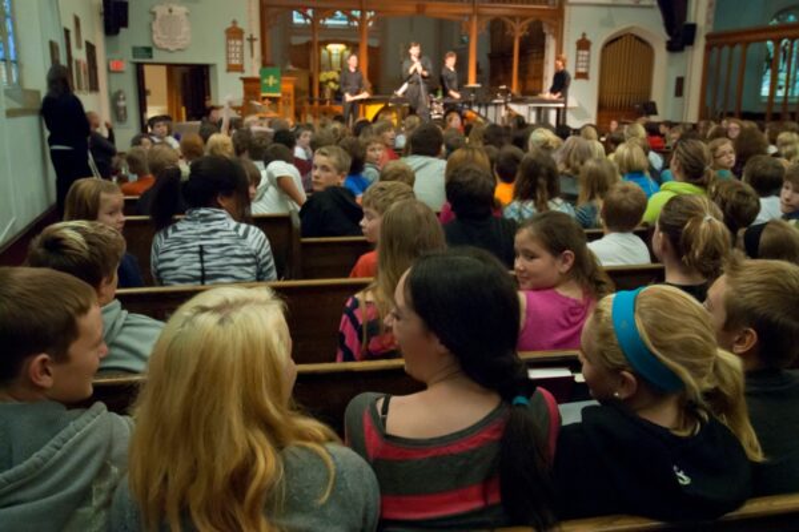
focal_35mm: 36
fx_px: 799
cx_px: 400
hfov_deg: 53.1
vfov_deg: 36.9
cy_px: 266
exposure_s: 1/30
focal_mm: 24
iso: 1600
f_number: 4
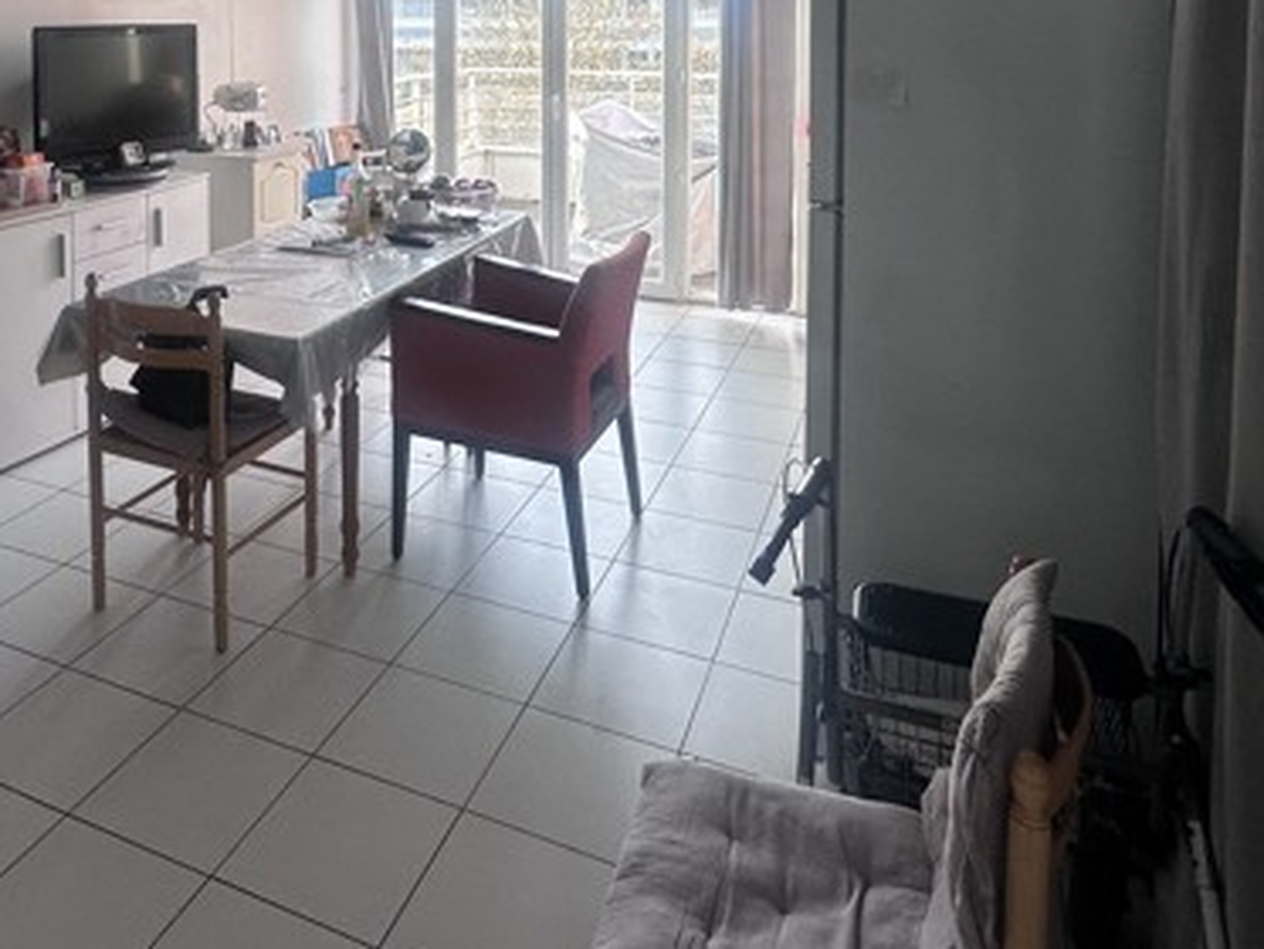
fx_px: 1096
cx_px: 427
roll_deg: -0.3
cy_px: 34
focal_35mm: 30
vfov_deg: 41.6
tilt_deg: -2.0
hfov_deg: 58.7
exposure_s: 1/99
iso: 64
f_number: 2.2
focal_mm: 2.22
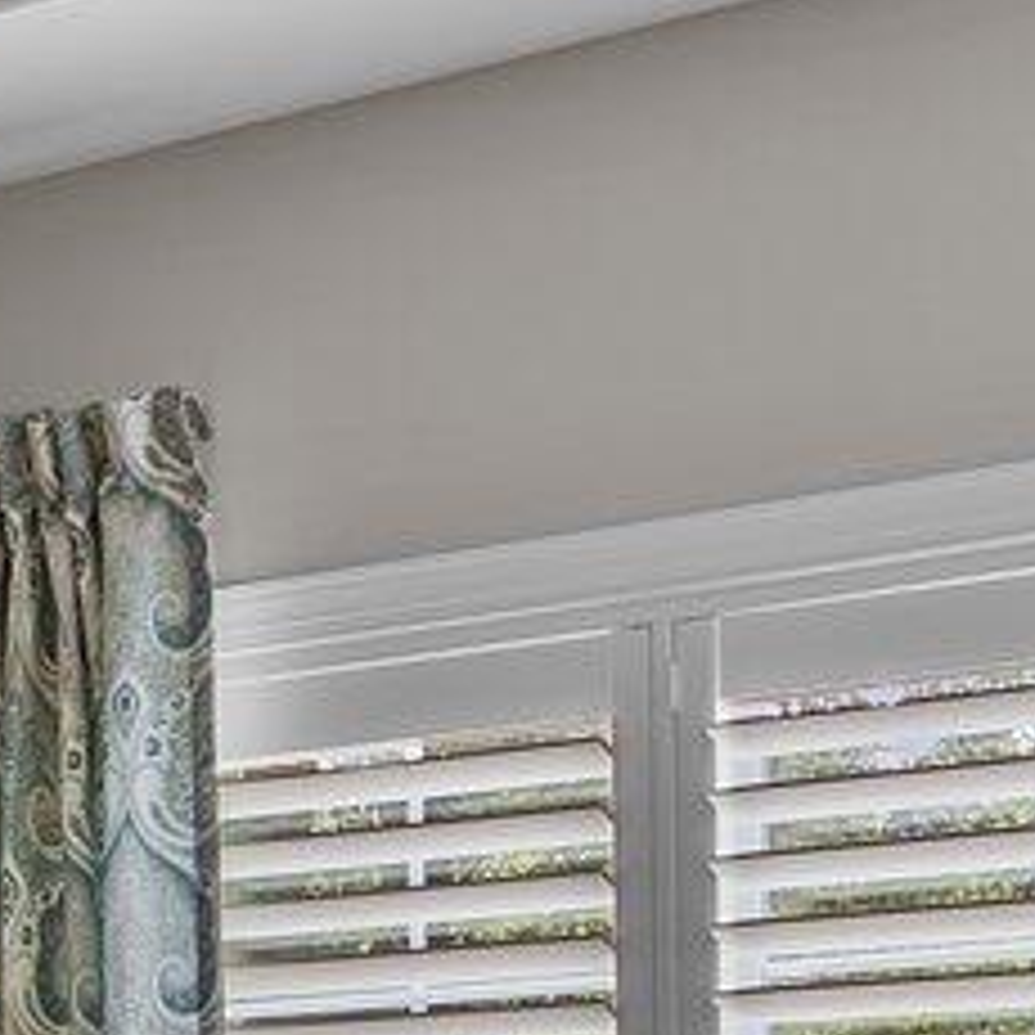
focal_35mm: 121
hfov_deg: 13.4
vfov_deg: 13.8
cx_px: -644
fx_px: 4093
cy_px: 1402
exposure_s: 1/4
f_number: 4
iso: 400
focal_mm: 16
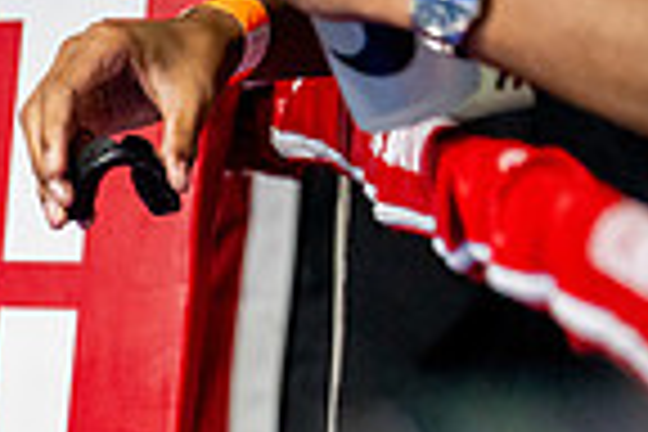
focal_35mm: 444
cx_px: -522
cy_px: 821
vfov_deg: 3.1
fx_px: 7991
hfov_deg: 4.6
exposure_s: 1/800
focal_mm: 110
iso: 5000
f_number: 2
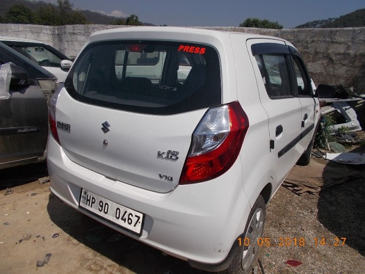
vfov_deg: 53.1
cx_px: 182
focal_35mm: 26
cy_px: 137
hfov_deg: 67.3
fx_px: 274
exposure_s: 1/400
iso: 80
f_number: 8
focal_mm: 4.6
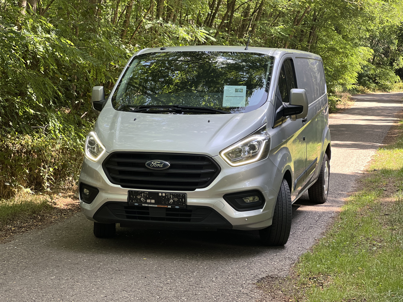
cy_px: 151
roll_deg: -1.9
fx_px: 896
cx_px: 202
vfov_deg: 19.1
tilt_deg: -4.1
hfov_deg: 25.3
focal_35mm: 77
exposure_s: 1/121
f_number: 2.8
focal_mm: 9
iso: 80
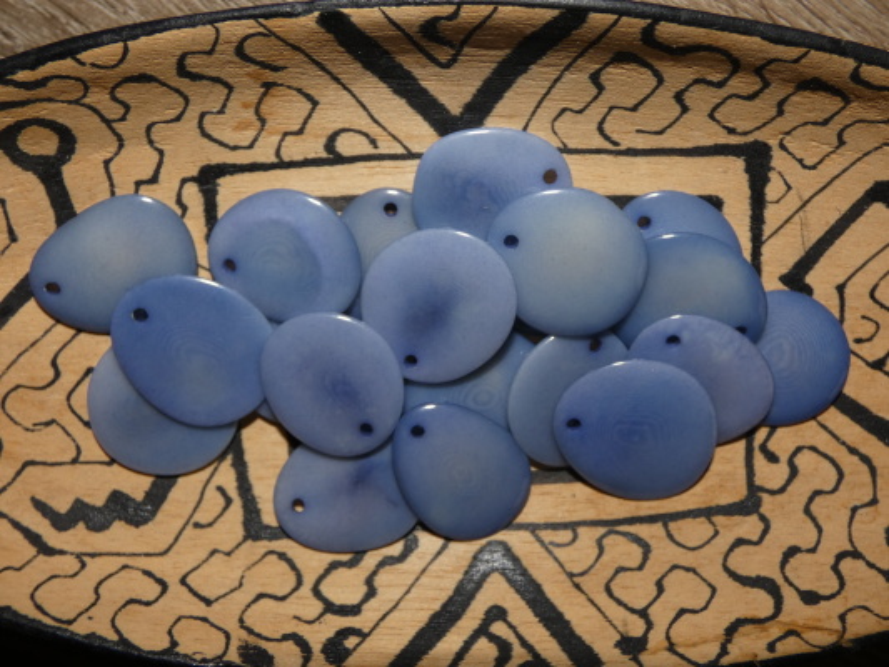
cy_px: 334
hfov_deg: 60.0
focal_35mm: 30
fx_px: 771
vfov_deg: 46.8
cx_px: 444
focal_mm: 5.3
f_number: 3.3
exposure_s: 1/125
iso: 80
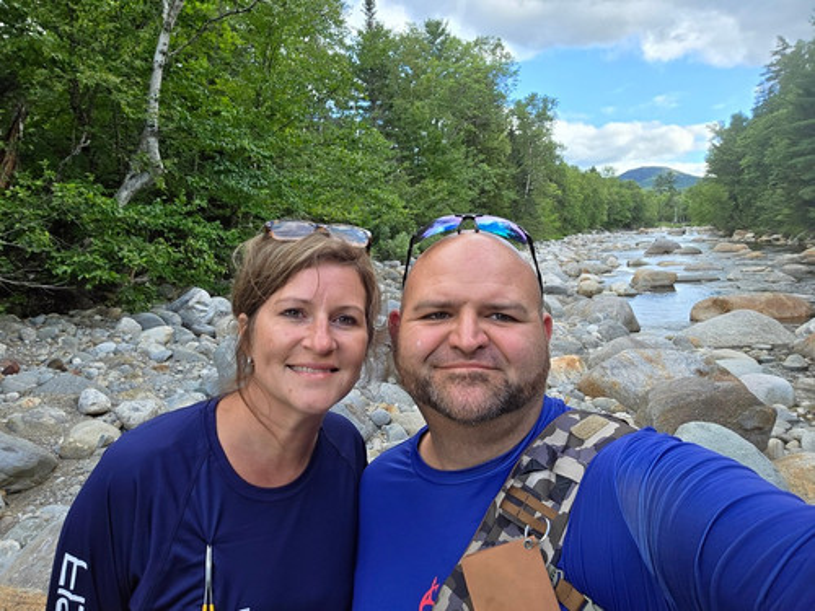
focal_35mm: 25
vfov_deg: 54.9
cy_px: 306
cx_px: 408
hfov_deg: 69.4
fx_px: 589
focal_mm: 3.3
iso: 25
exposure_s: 1/163
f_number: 2.2
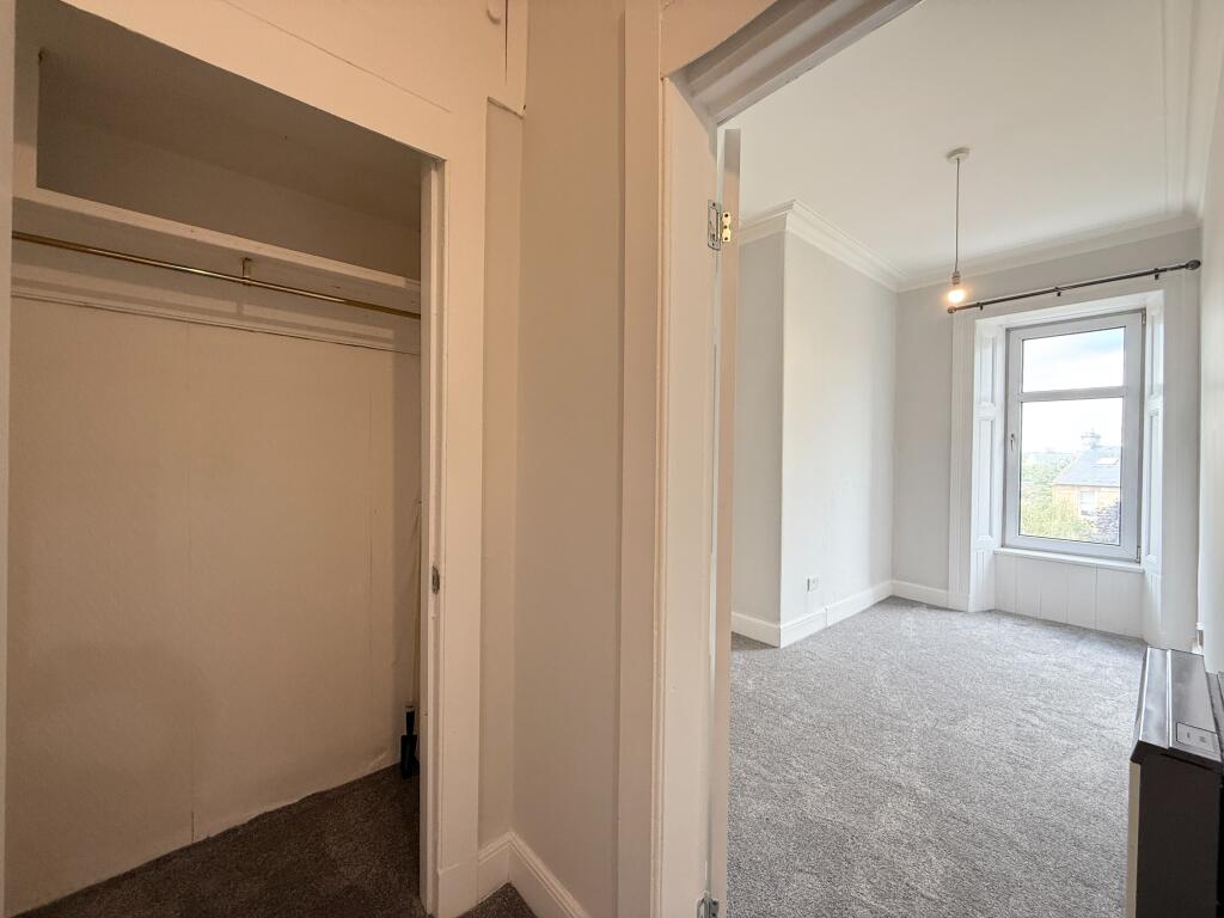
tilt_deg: +0.3
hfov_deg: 102.1
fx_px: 495
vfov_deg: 85.7
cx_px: 612
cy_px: 459
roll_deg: -1.0
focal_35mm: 14
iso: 160
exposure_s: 1/100
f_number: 2.2
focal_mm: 2.22
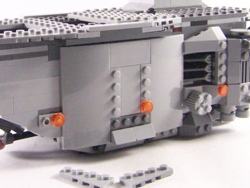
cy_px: 45
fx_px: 585
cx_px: 86
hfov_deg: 24.0
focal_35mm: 81
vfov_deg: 18.1
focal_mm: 6.3
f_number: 3.2
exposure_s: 1/60
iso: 400
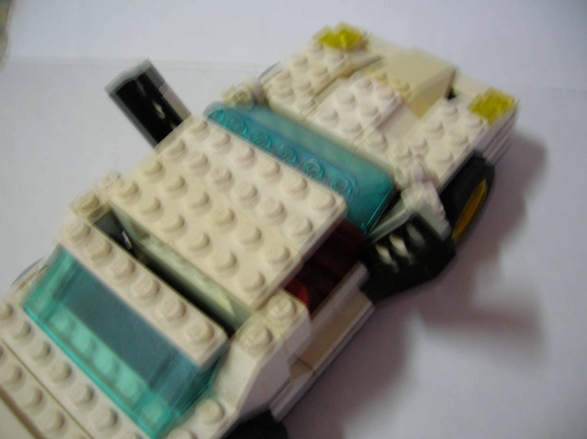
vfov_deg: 41.7
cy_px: 220
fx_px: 576
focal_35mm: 34
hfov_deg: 54.0
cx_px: 294
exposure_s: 1/4.5
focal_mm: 5.7
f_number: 2.9
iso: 100
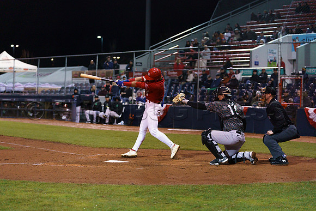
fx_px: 834
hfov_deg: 21.5
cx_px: 158
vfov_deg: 14.4
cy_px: 106
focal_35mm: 95
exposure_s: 1/1250
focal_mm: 95
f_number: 2.8
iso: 2000
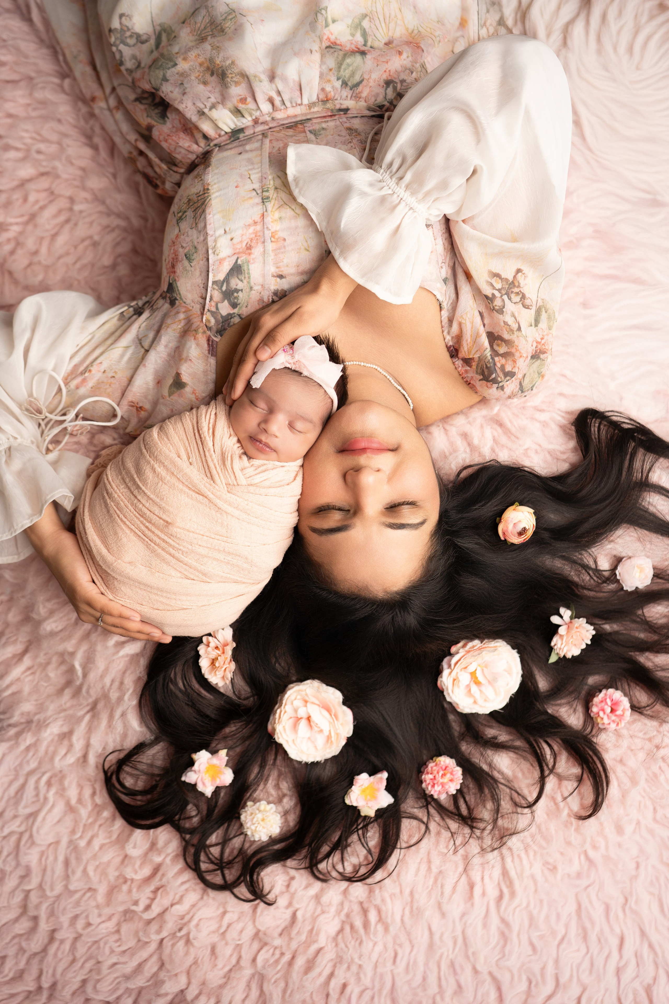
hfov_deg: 37.9
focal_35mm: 35
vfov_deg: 54.4
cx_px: 334
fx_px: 976
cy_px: 502
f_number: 2.5
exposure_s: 1/200
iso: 125
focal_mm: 35
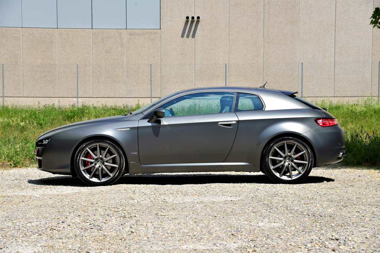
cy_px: 126
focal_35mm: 75
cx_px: 190
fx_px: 792
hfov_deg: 27.0
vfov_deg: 18.2
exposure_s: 1/200
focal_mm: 75
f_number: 8
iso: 100
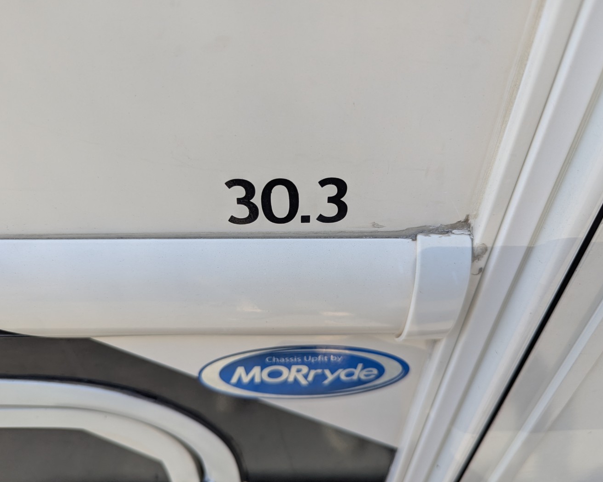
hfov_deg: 68.1
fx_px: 446
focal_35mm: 25
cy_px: 241
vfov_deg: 56.8
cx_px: 299
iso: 63
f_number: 1.85
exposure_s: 1/366
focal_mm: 6.81
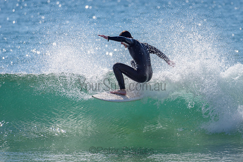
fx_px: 4140
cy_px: 74
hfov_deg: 3.4
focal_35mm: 613
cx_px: 149
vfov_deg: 2.2
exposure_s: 1/2000
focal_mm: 500
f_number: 5.6
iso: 125
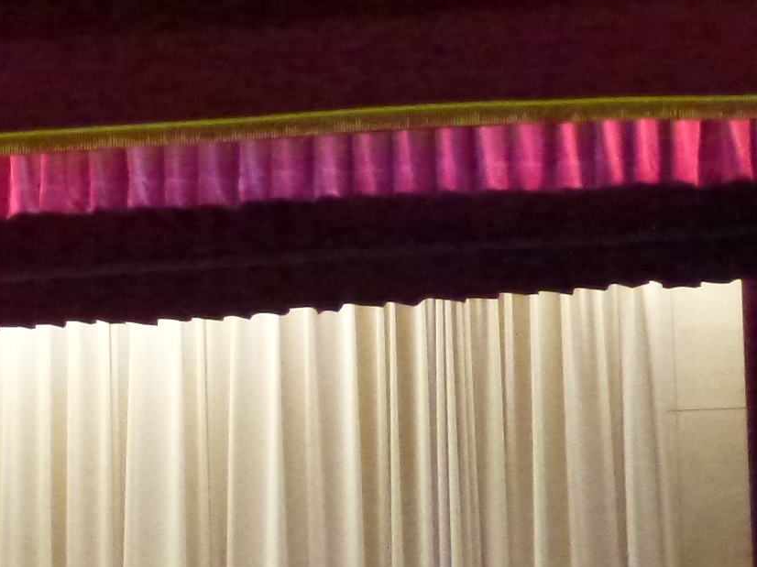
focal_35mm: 93
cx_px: -181
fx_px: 2033
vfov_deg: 14.8
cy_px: 850
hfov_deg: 19.7
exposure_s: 1/60
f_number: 3.5
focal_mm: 5.4
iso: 1600
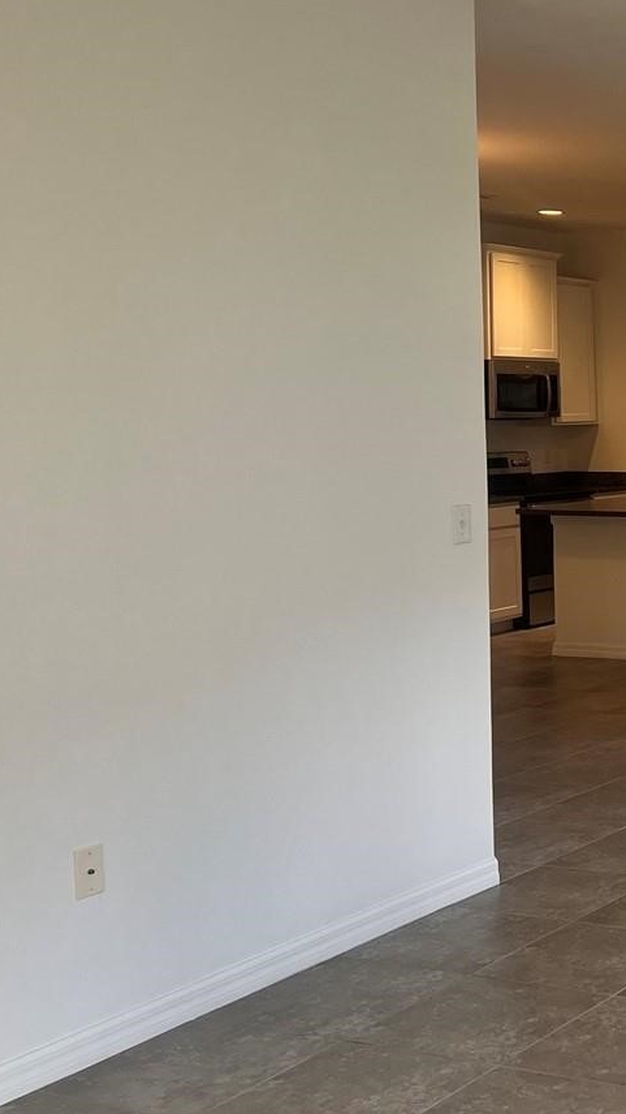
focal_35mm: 53
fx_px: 1564
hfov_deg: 19.3
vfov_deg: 39.0
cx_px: 984
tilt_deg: -2.0
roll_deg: +0.5
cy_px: 460
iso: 80
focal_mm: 5.7
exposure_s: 1/120
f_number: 1.5
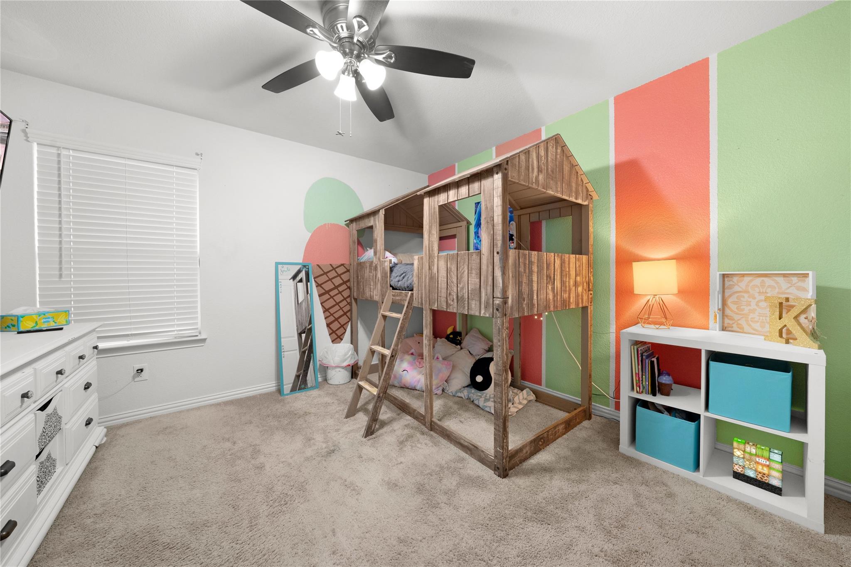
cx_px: 426
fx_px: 284
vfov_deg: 90.0
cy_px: 284
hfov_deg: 112.6
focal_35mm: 12
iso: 800
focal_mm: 12
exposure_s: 1/4
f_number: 9
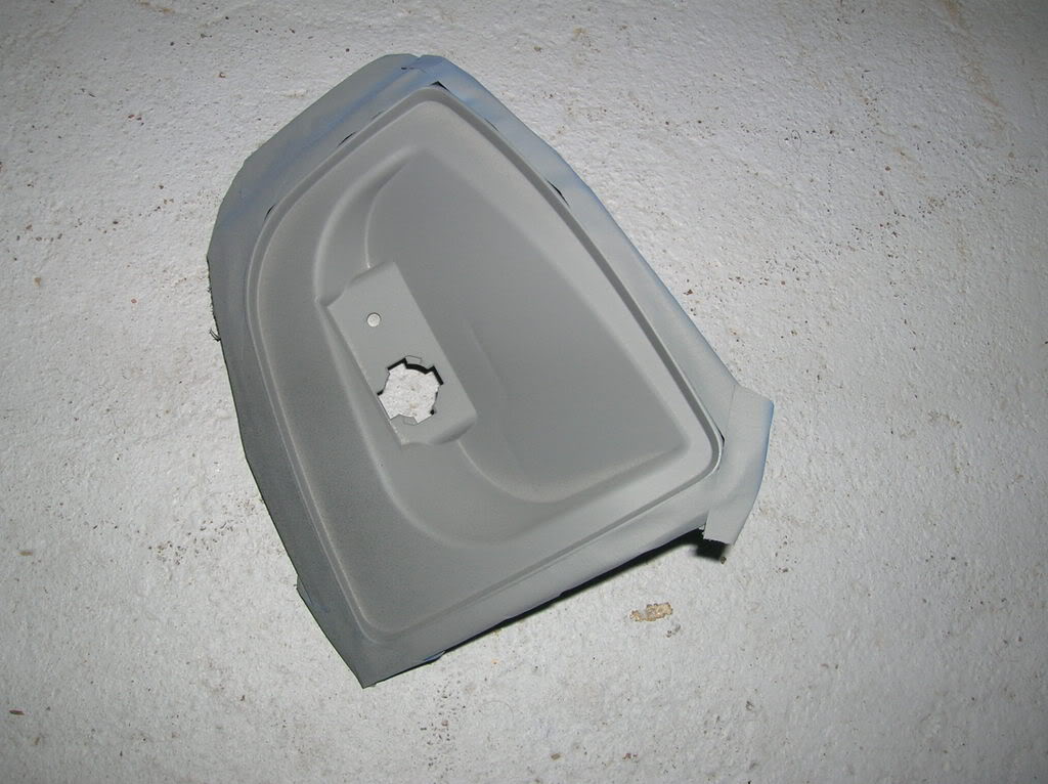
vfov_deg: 41.7
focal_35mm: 34
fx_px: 1028
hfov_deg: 54.0
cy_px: 392
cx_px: 524
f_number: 4.9
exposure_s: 1/60.1
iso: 50
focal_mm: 5.7
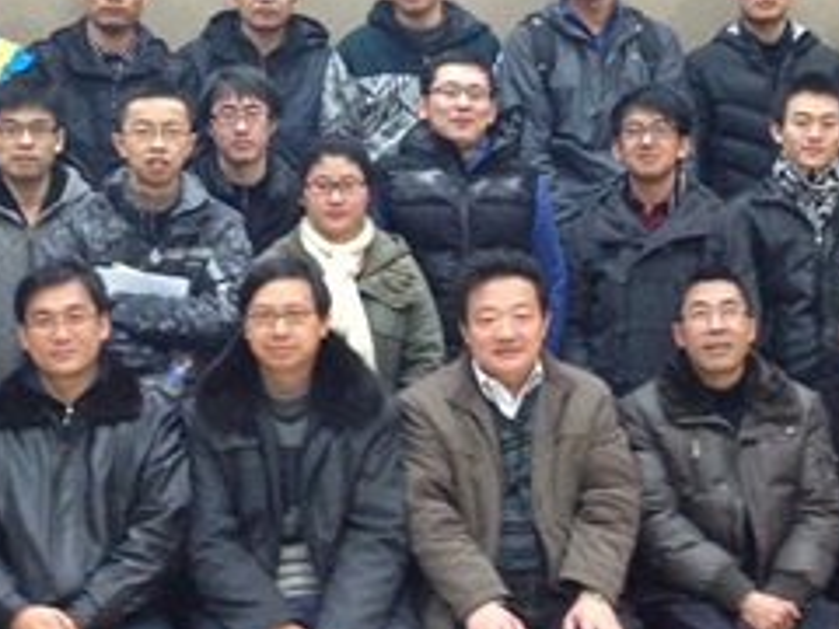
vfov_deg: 16.7
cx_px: 447
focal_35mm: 88
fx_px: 2133
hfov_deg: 22.3
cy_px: 175
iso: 400
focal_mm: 4.13
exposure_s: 1/20
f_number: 2.4
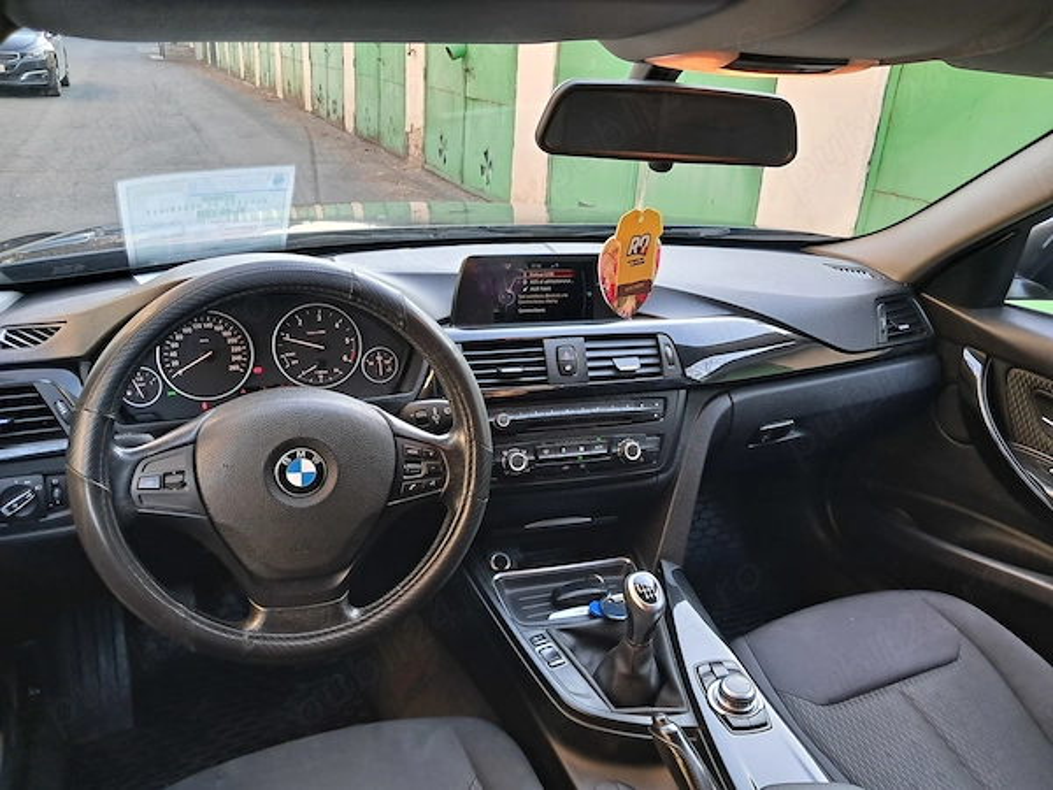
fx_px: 821
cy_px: 395
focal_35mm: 27
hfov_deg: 65.3
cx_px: 526
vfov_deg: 51.4
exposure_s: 1/60
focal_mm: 4
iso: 125
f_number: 1.8
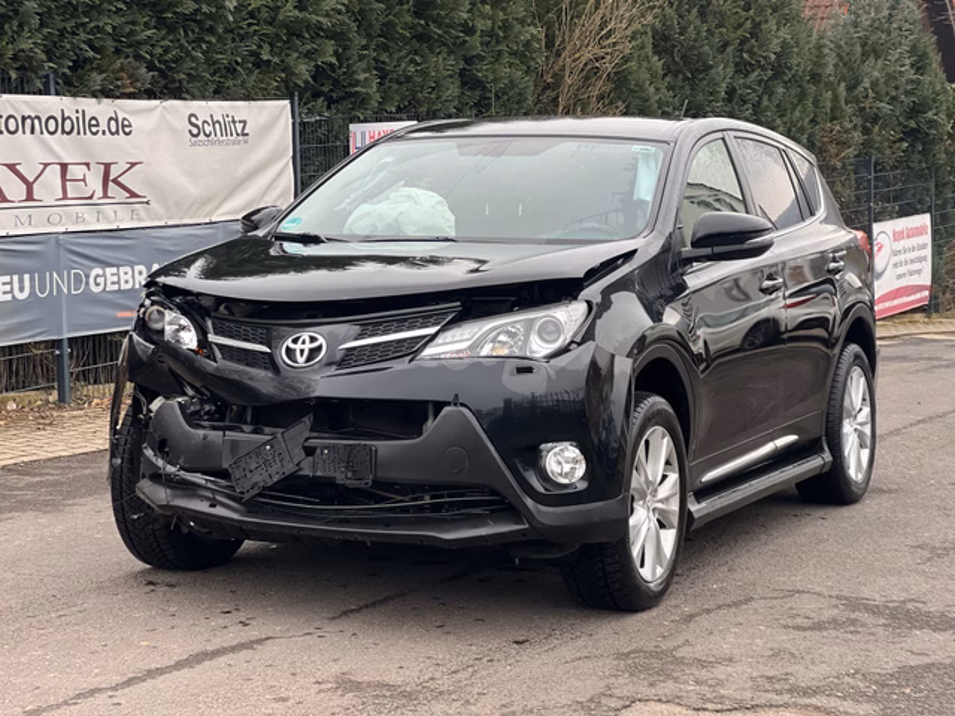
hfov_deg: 25.3
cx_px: 478
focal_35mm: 77
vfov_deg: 19.1
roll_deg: +1.0
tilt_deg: -7.3
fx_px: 2124
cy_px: 358
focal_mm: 9
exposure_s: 1/121
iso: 100
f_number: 2.8
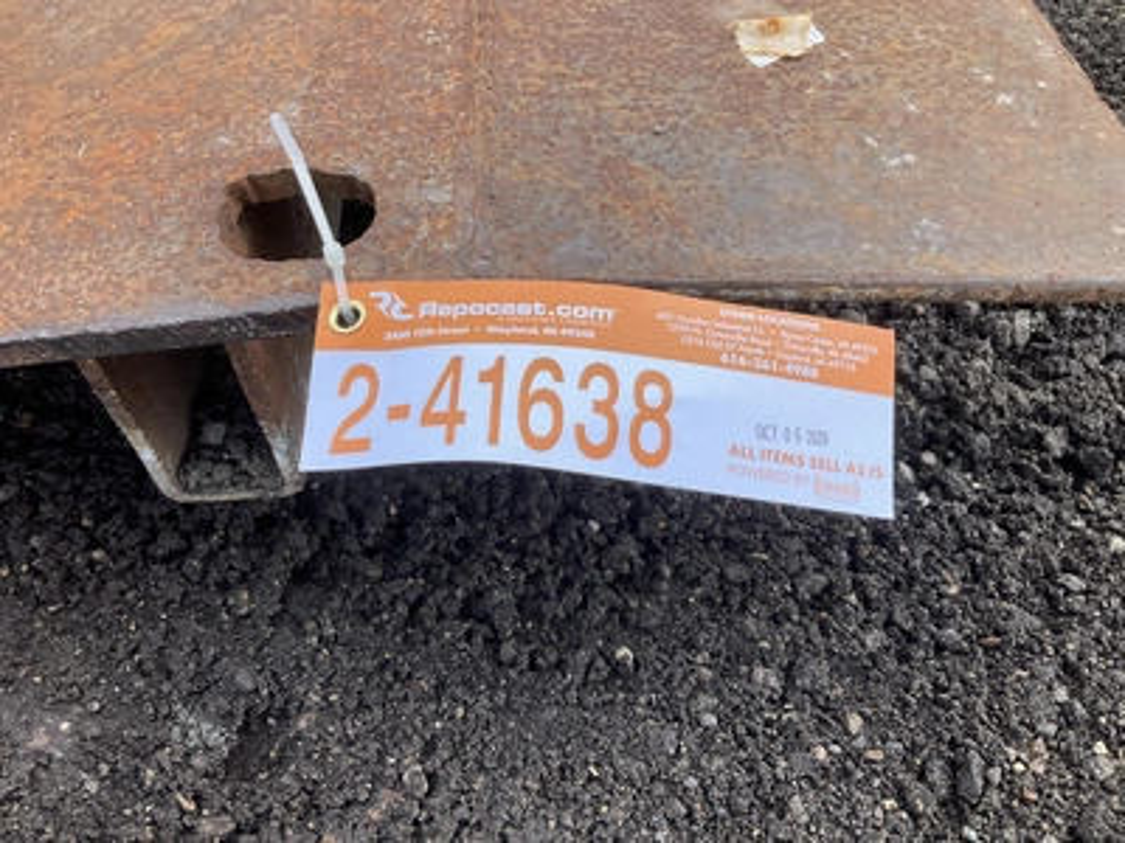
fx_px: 942
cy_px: 422
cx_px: 562
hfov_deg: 61.7
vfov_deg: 48.2
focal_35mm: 29
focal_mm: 3
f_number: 1.8
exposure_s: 1/562
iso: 25
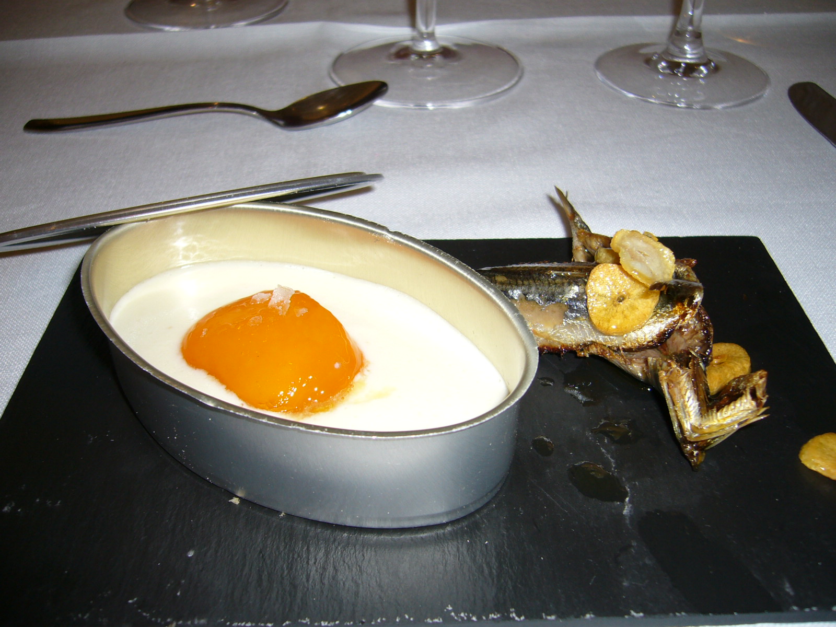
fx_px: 845
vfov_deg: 40.7
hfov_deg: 52.6
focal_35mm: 35
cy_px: 314
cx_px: 418
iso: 80
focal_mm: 5.8
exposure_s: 1/60
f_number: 2.8
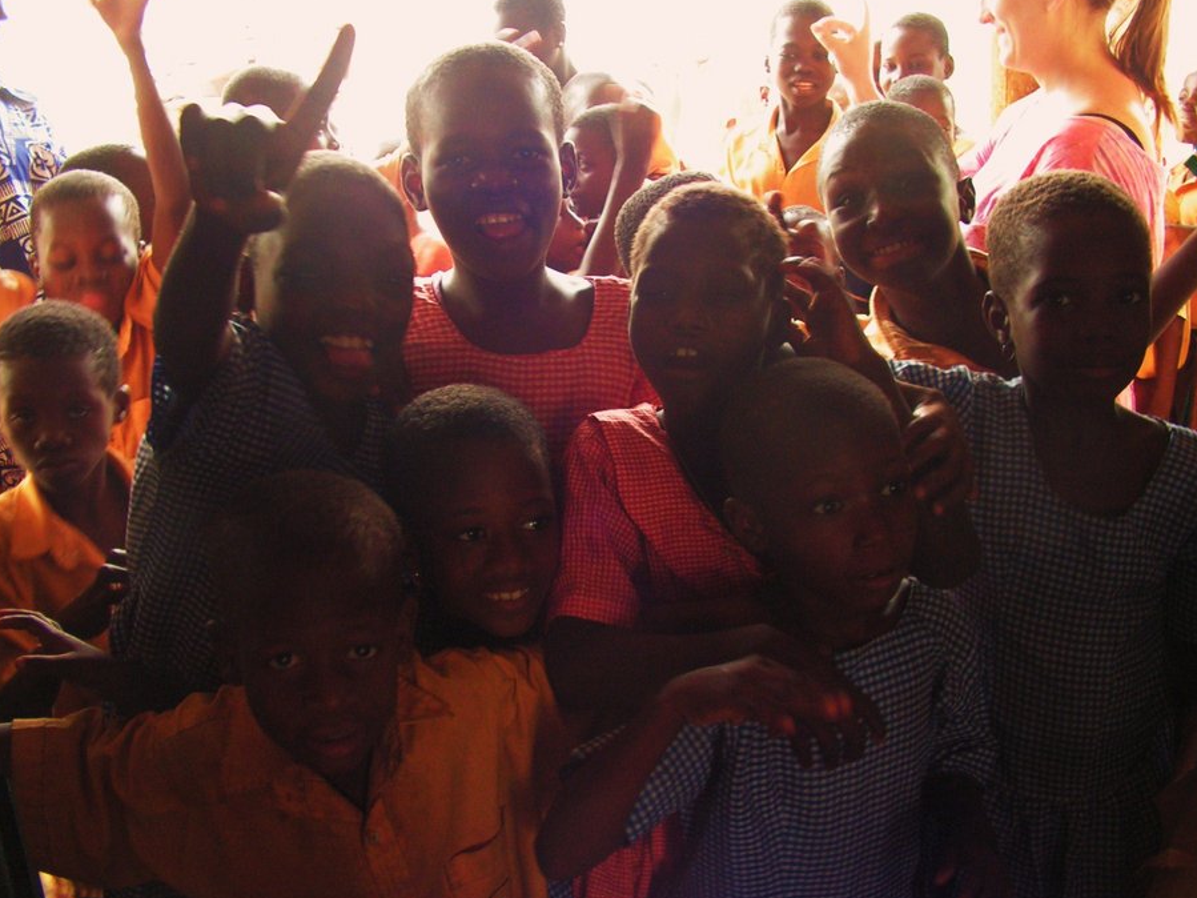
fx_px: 1418
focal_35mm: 41
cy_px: 470
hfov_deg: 45.8
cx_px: 612
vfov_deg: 35.1
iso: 160
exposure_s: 1/40
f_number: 3.2
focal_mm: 6
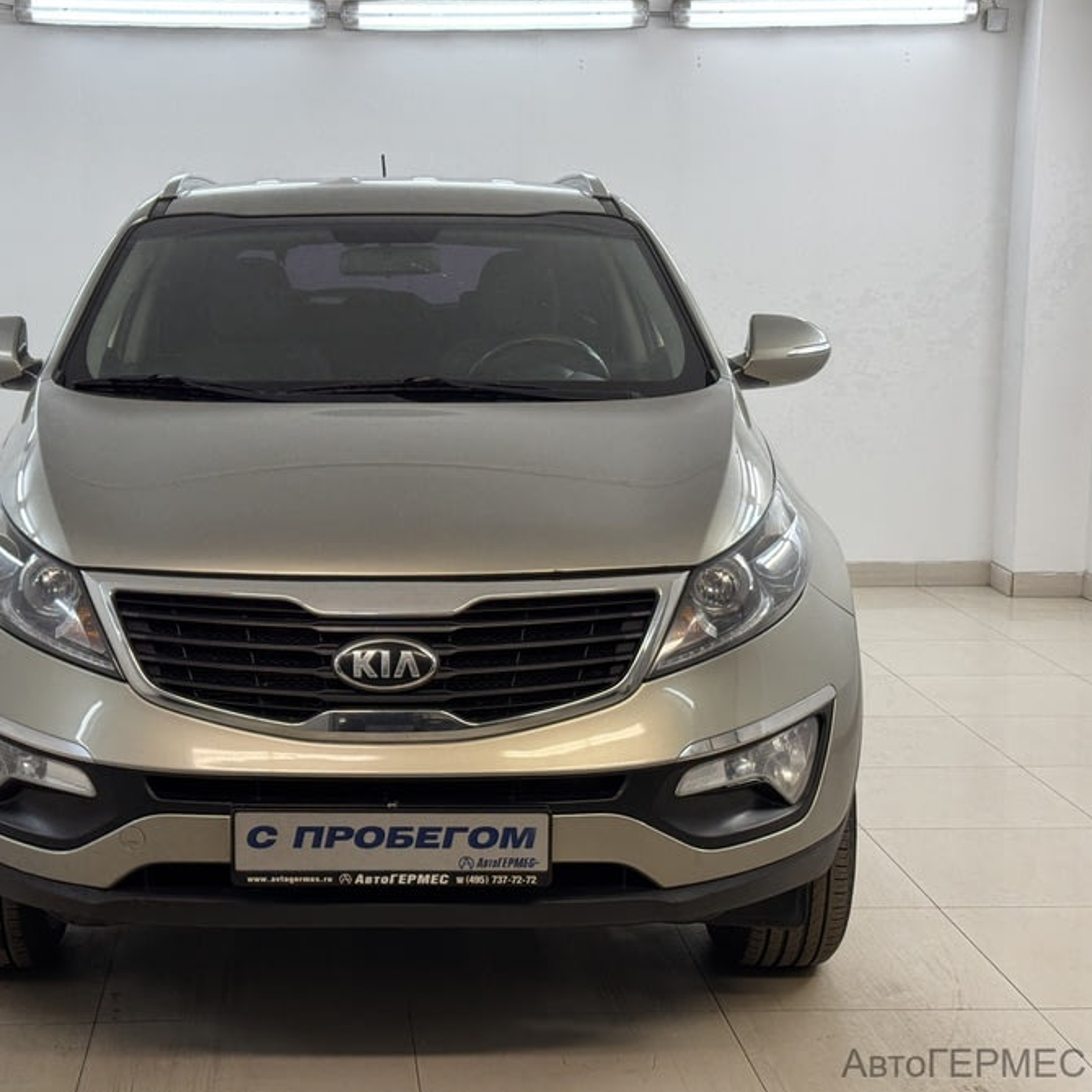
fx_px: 2034
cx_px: 368
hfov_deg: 29.8
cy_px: 545
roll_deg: -0.9
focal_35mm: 57
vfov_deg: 30.0
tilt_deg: -10.6
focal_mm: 6.76
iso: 80
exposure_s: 1/100
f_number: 1.78
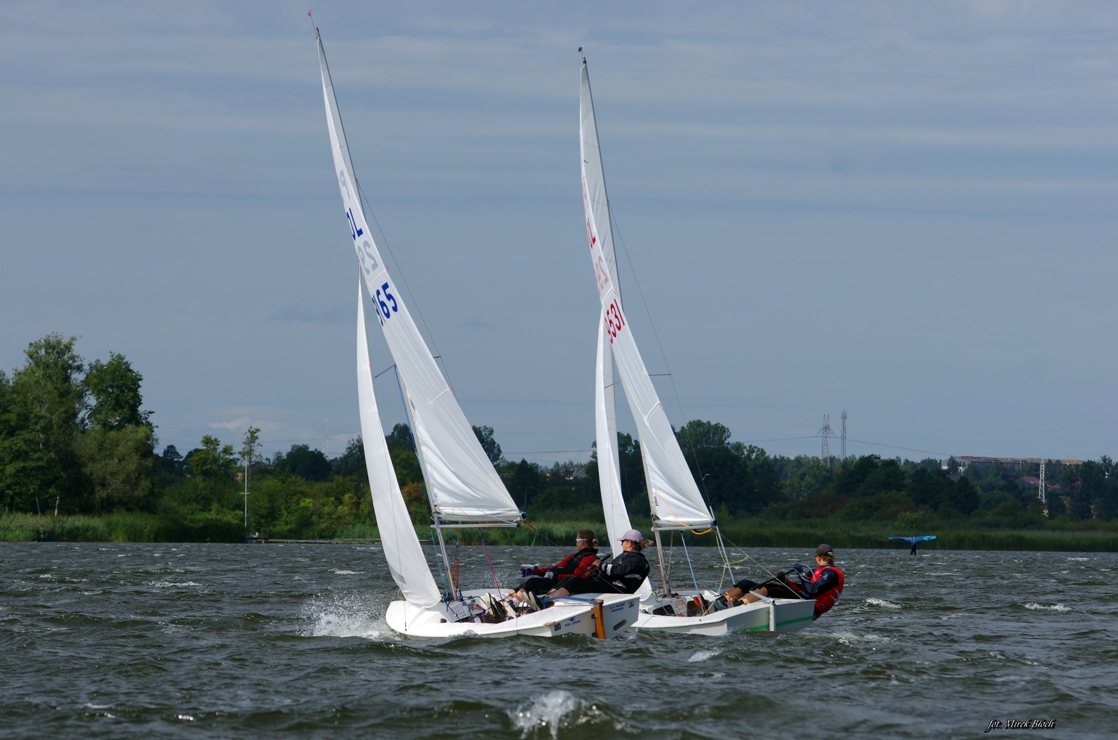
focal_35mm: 225
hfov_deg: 9.2
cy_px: 370
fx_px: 6974
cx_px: 559
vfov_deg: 6.1
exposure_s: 1/1250
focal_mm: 150
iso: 160
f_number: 5.6
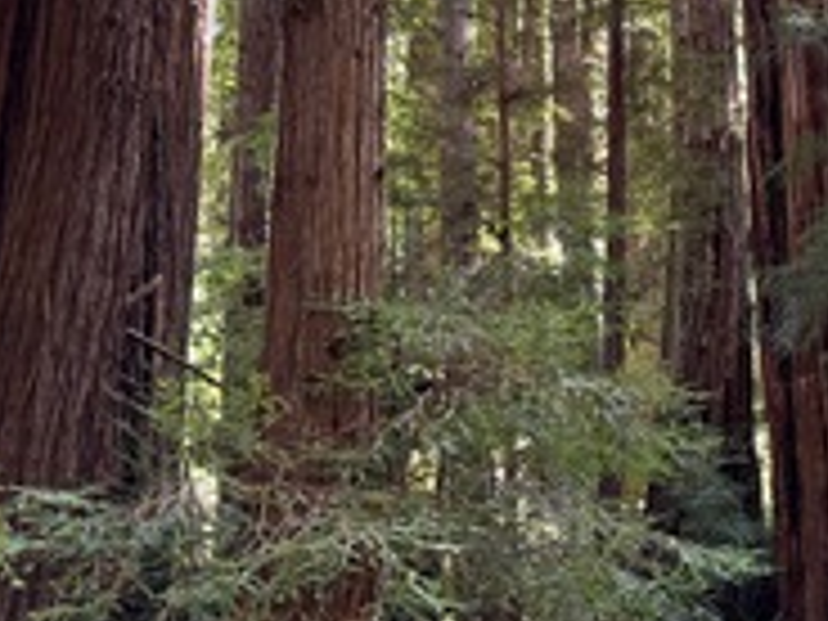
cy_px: 72
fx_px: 1746
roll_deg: +0.9
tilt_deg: +20.8
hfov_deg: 26.5
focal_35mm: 73
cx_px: 549
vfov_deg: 19.8
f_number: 1.78
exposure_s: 1/110
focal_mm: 6.76
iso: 200
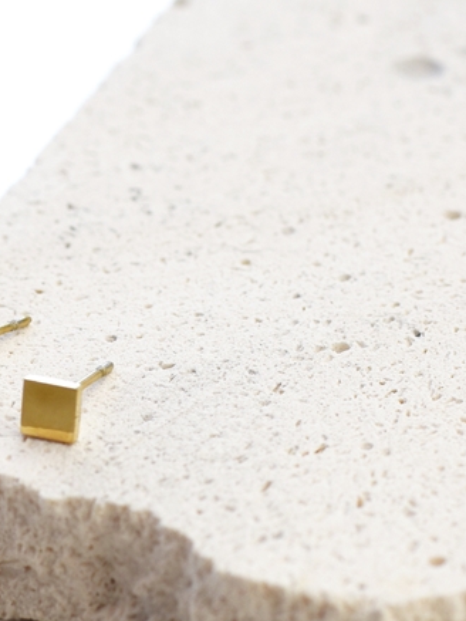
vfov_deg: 9.4
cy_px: 361
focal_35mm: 211
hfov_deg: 7.0
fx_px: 3785
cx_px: -4
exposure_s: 1/200
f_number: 6.3
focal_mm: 50
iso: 100
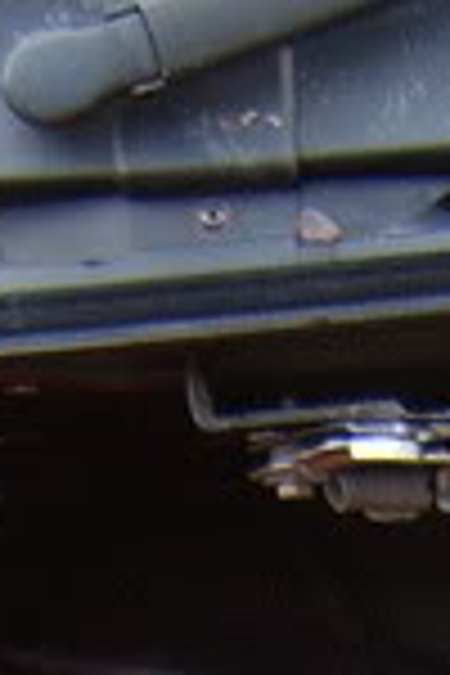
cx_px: 292
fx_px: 3225
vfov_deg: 10.9
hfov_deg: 8.0
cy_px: 1346
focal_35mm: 172
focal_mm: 8.13
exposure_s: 1/46
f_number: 2.7
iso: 100
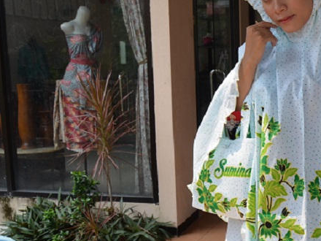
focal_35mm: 50
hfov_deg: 36.0
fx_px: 462
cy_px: 130
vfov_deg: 29.2
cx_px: 287
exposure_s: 1/200
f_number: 7.1
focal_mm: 19
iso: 200
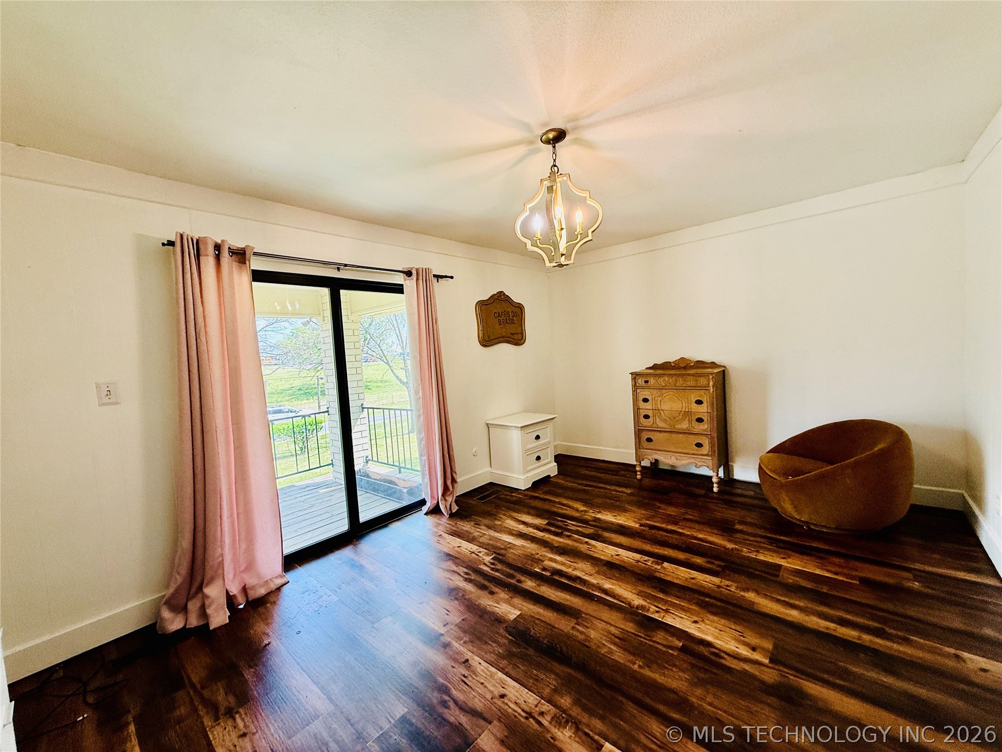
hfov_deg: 102.1
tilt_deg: -3.2
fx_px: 405
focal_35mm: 14
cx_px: 501
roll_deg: +3.0
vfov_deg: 85.7
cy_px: 376
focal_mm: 2.22
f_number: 2.2
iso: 80
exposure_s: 1/120
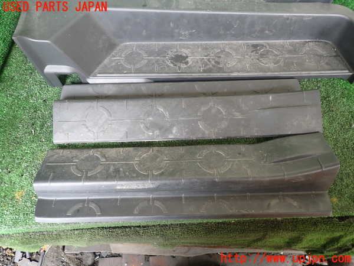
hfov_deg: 69.4
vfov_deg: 54.9
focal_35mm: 25
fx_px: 256
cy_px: 133
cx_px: 177
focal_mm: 4.5
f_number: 2
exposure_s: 1/50
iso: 200
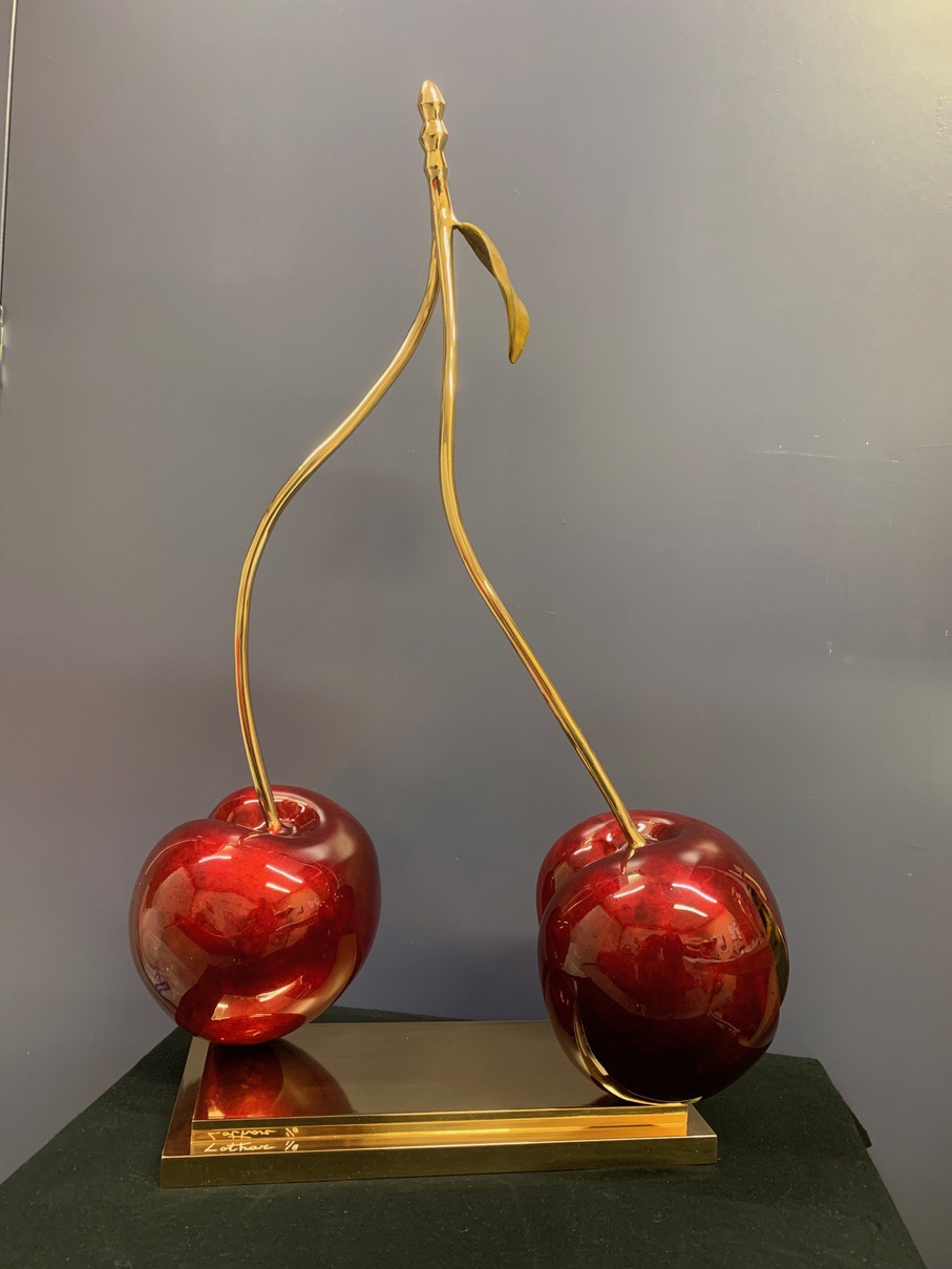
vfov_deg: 67.3
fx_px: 953
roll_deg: -2.8
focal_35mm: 26
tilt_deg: +0.6
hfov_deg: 53.1
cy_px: 634
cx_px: 476
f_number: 1.8
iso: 250
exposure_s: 1/50
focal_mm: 4.25
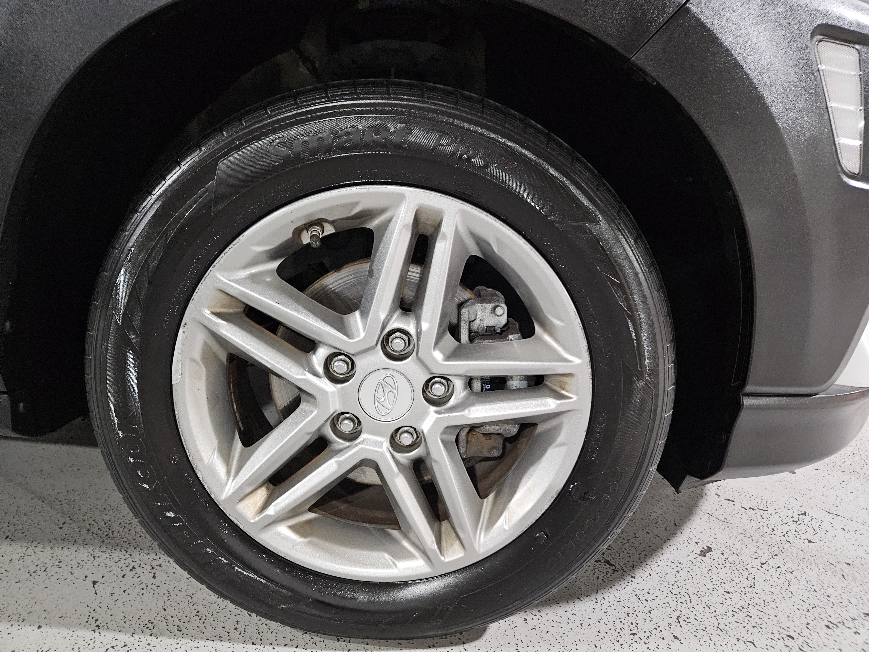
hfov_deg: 73.9
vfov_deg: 58.9
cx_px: 434
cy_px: 326
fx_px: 577
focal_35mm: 23
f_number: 1.8
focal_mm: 5.4
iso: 500
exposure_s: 1/24
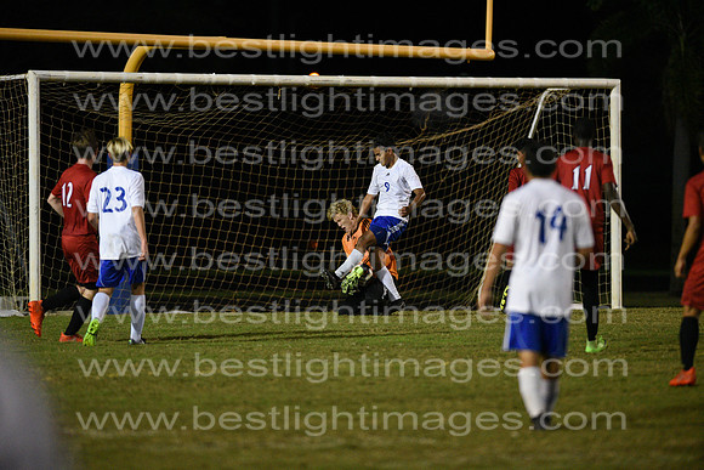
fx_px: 5868
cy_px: 235
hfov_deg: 6.9
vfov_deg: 4.6
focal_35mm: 300
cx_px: 352
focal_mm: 300
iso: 8000
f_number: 3.2
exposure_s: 1/800
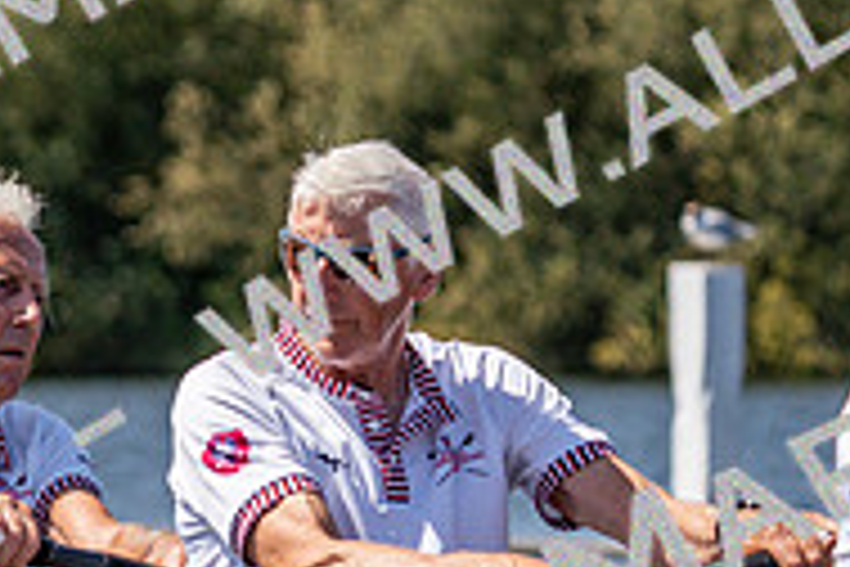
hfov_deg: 3.3
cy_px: 452
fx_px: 14520
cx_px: -130
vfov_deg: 2.2
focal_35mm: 615
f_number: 5.6
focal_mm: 200
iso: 250
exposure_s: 1/2000
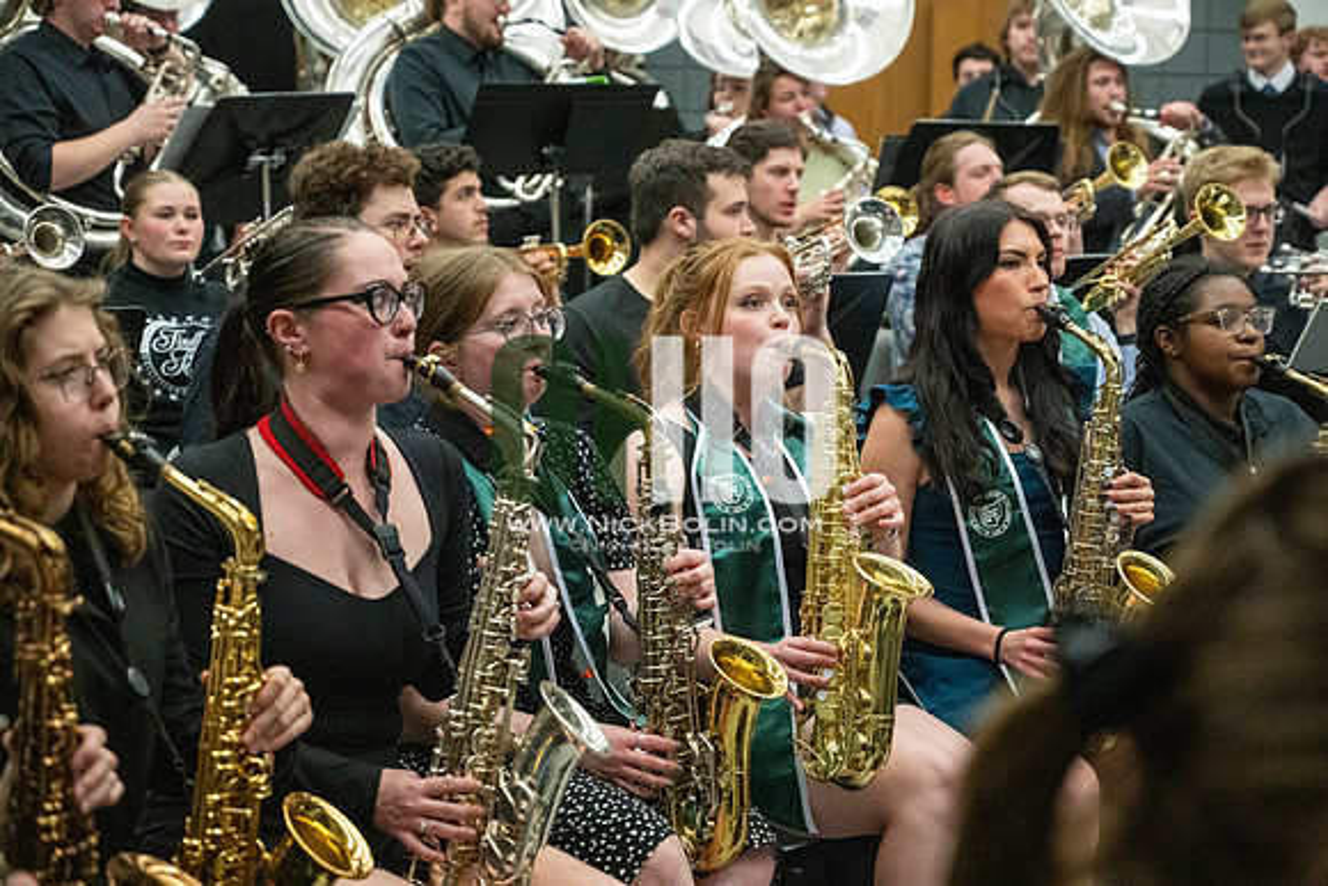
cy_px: 443
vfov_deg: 19.5
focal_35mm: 70
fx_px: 2583
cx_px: 664
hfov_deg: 28.8
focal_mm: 70
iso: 10000
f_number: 4
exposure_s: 1/500
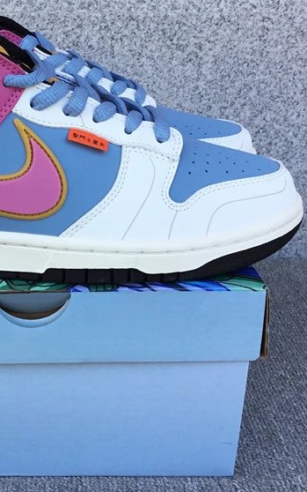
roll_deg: +0.2
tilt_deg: -22.1
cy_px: 259
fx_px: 709
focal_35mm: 53
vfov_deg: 38.2
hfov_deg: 23.8
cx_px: 34
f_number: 2.4
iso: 25
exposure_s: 1/226
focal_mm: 3.3
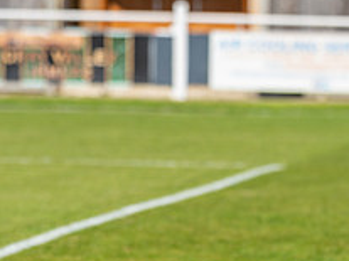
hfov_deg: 4.2
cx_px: 110
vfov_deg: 3.1
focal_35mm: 474
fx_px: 4776
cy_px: 204
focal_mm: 135
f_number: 2.8
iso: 50
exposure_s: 1/1600
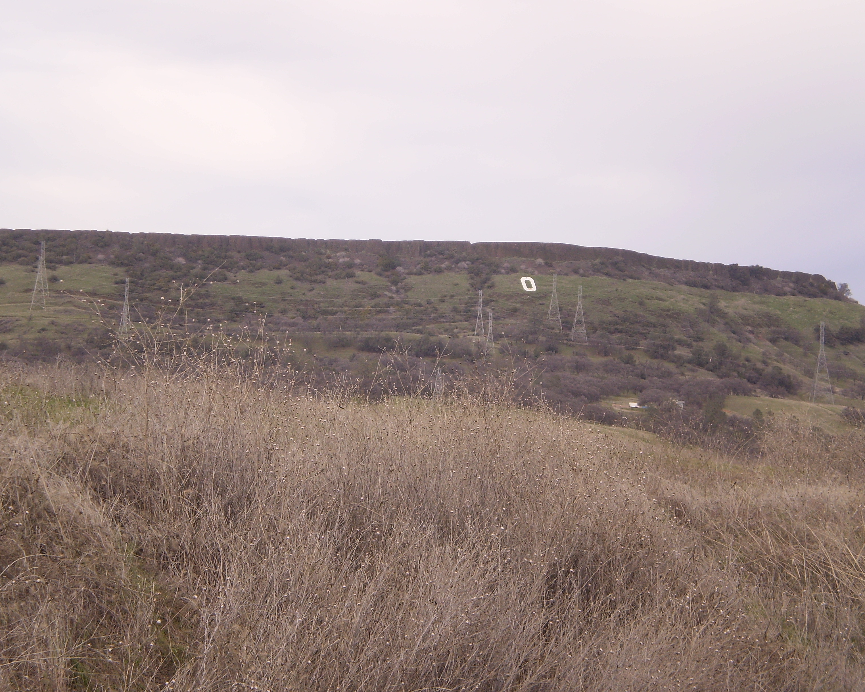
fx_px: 2330
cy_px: 346
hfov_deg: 21.0
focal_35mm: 91
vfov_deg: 16.9
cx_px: 434
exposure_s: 1/250
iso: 64
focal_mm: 15.3
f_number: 5.3
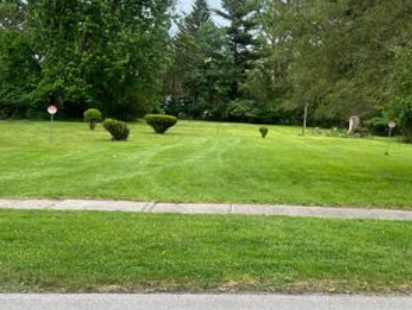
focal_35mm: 44
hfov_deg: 41.9
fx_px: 524
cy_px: 121
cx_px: 299
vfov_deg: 32.8
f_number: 1.5
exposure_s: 1/124
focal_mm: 5.7
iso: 50
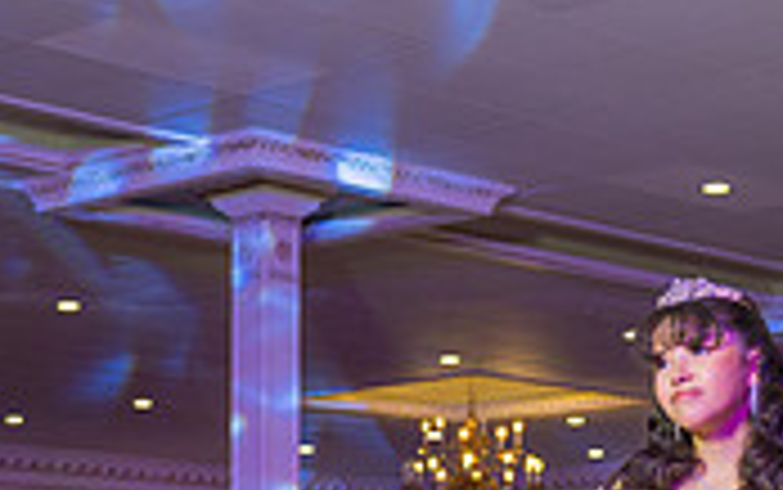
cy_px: 487
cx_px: 538
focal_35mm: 124
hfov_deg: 16.8
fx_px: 2648
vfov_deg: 10.5
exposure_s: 1/200
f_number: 2.8
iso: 250
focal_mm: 26
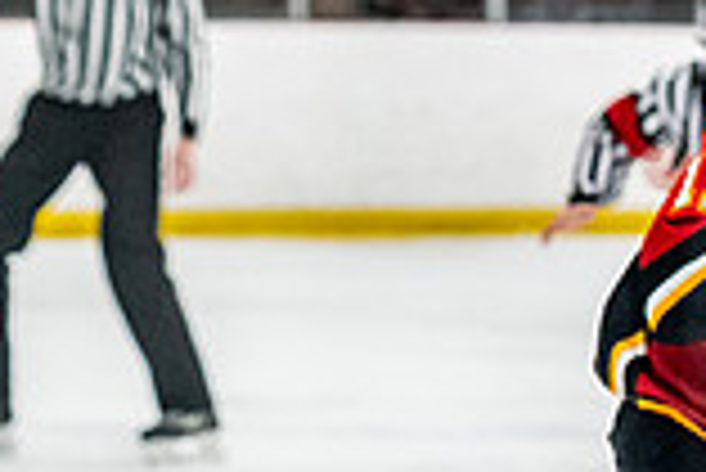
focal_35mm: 597
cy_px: 740
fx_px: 11718
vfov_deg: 2.3
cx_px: -251
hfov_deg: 3.4
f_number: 2.8
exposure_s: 1/800
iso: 3200
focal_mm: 105
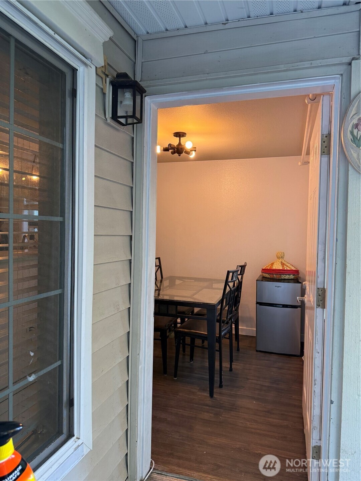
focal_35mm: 24
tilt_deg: -1.5
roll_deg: -1.3
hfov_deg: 56.8
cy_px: 240
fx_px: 334
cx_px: 180
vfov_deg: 71.6
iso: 160
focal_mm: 6.76
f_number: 1.78
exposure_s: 1/120
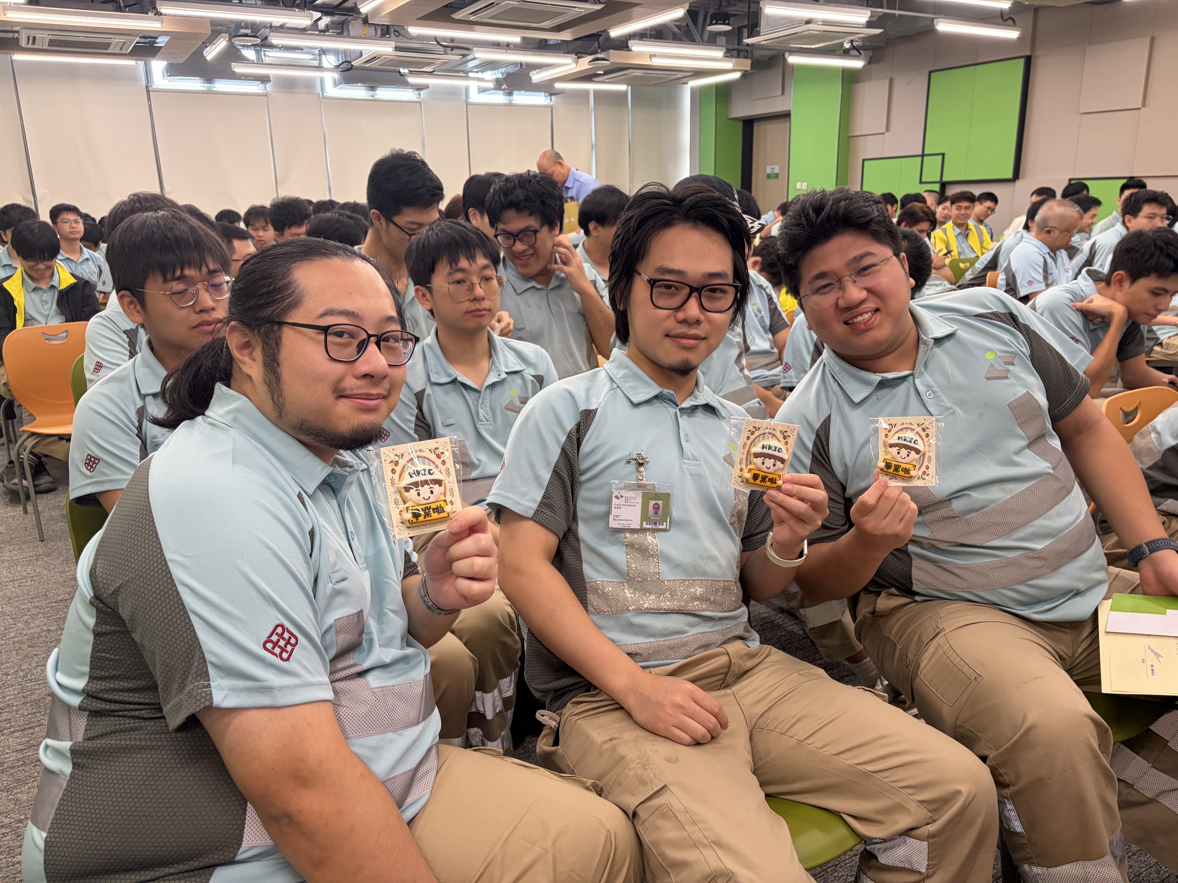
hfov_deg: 67.3
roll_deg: +1.3
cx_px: 589
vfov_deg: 53.1
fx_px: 885
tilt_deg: -15.3
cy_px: 442
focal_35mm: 26
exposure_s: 1/100
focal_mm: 5.96
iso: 200
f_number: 1.6
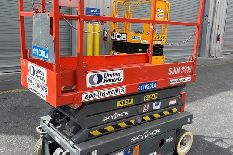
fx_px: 239
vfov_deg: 35.9
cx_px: 116
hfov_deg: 51.9
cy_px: 76
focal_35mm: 37
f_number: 1.6
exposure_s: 1/1404
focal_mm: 5.1
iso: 50
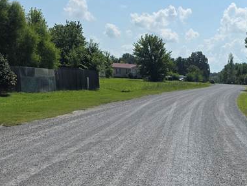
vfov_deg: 23.8
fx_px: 414
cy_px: 199
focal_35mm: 58
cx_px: 229
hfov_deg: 31.4
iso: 50
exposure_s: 1/7944
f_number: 1.7
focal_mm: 6.3
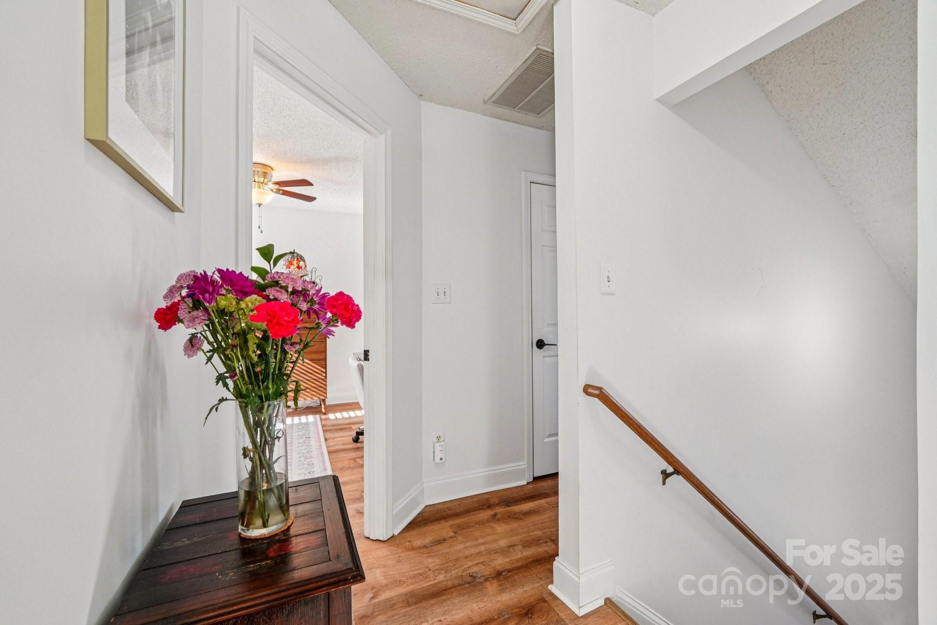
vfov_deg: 77.3
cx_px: 468
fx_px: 390
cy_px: 312
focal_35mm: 15
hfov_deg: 100.4
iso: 400
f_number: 8
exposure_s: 1/10
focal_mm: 10
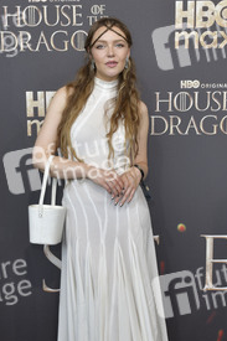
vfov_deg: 38.5
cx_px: 103
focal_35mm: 51
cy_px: 227
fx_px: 483
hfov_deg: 26.4
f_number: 6.3
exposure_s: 1/250
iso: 400
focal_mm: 35
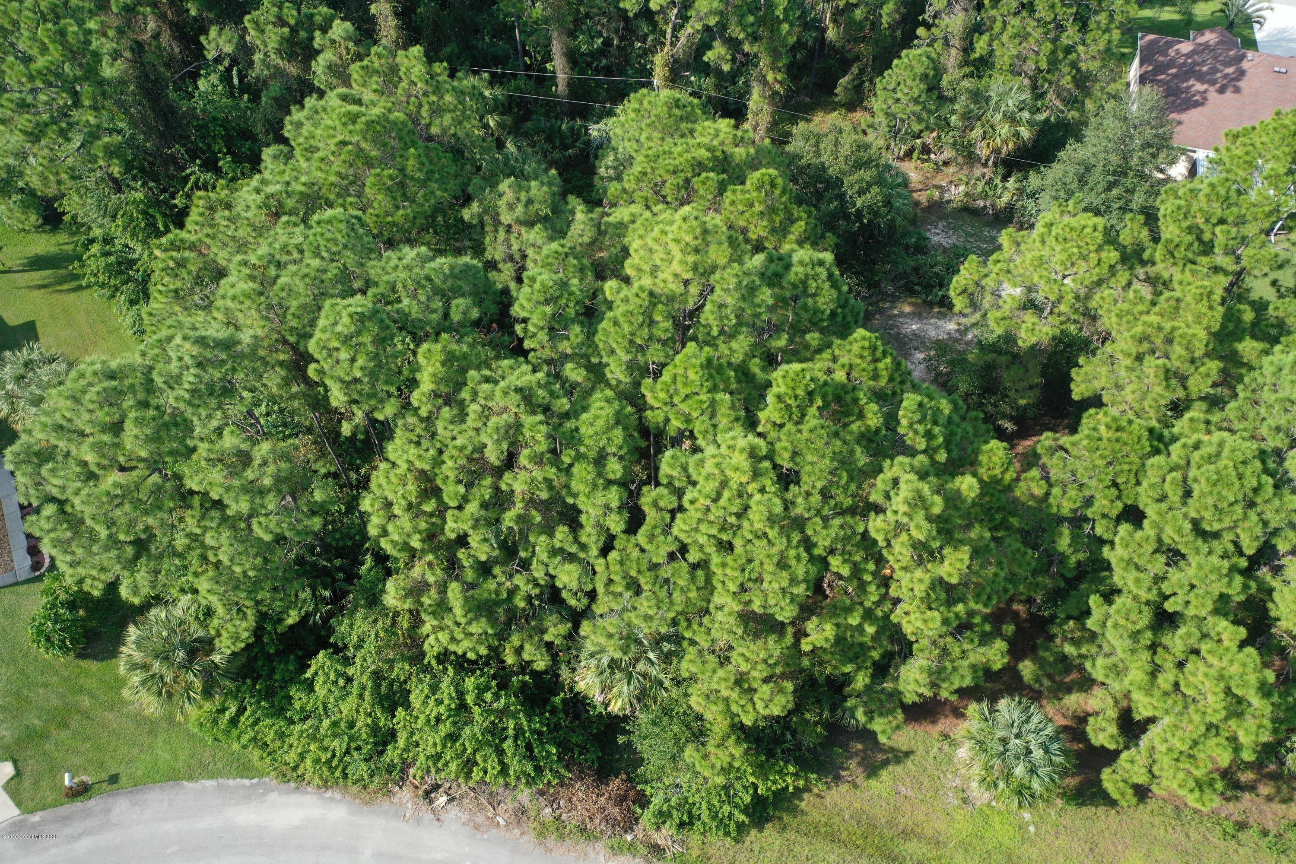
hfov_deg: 65.5
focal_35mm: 28
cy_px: 432
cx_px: 648
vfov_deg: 46.4
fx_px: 1008
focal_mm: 10.26
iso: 200
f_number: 2.8
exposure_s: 1/160
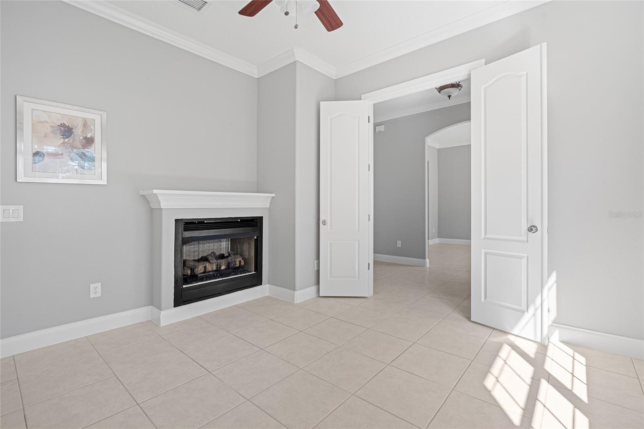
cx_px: 322
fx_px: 286
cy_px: 214
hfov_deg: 96.7
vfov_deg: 73.7
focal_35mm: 16
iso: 400
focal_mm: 16
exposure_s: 1/320
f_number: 8
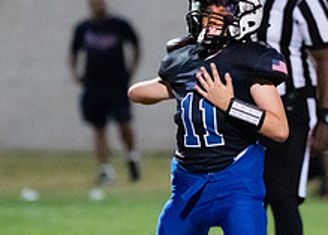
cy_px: 119
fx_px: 6604
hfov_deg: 2.8
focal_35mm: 708
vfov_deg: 2.0
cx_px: 200
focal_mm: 188
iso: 8000
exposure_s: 1/1000
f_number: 2.8
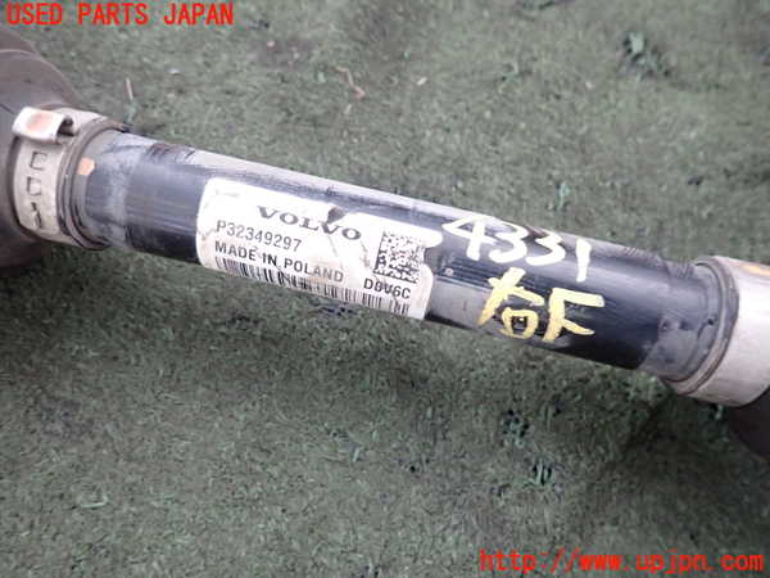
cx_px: 385
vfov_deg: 54.9
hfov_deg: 69.4
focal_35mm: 25
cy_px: 289
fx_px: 556
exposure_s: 1/30
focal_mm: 4.5
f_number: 2
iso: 500
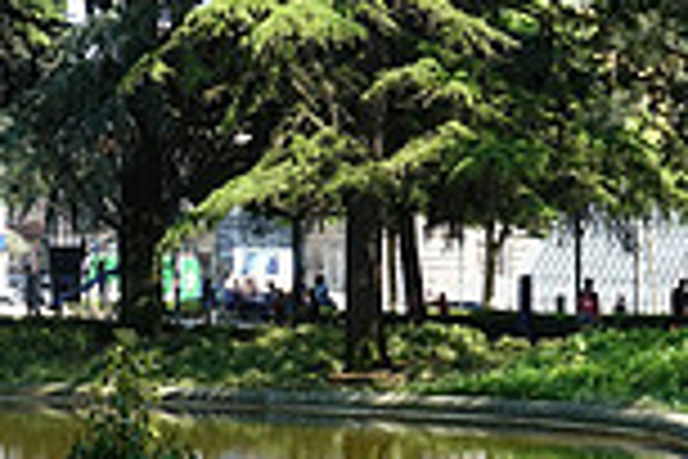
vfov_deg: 10.3
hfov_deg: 15.3
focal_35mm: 133
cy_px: 137
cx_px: 598
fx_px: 2542
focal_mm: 12.81
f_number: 5.6
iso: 125
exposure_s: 1/125
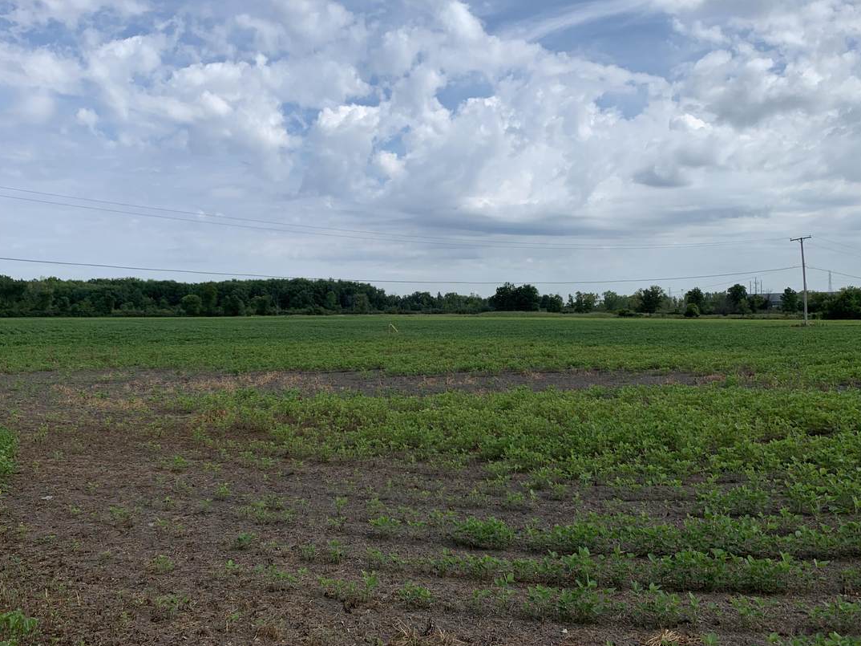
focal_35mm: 31
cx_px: 430
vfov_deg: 45.3
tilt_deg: +1.7
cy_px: 282
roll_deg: -0.2
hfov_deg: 58.4
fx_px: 771
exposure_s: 1/3185
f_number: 1.8
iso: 25
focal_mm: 4.25
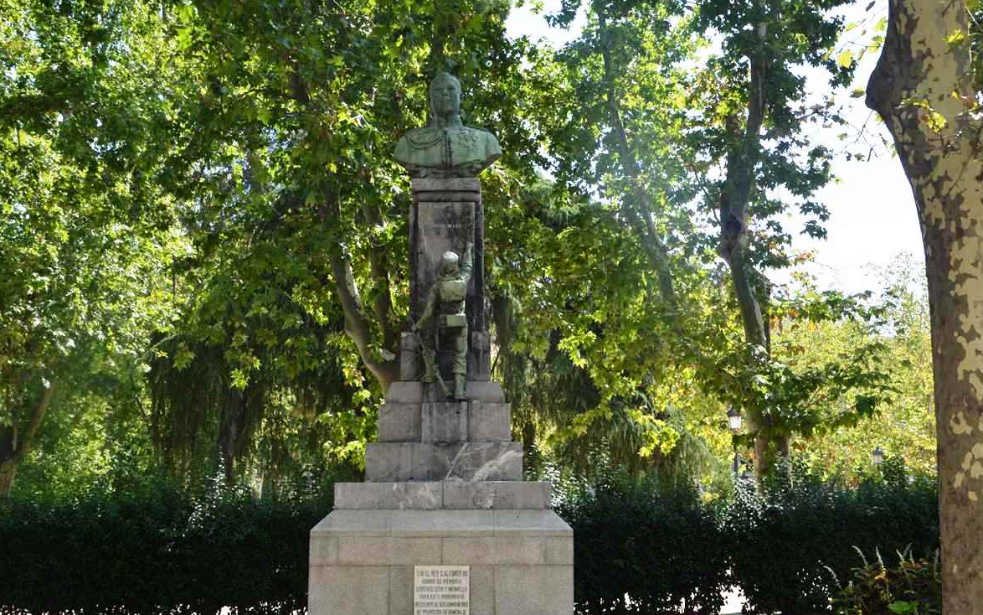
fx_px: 1340
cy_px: 329
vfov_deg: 25.8
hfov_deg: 40.3
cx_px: 493
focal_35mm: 50
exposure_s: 1/100
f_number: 9
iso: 100
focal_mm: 32
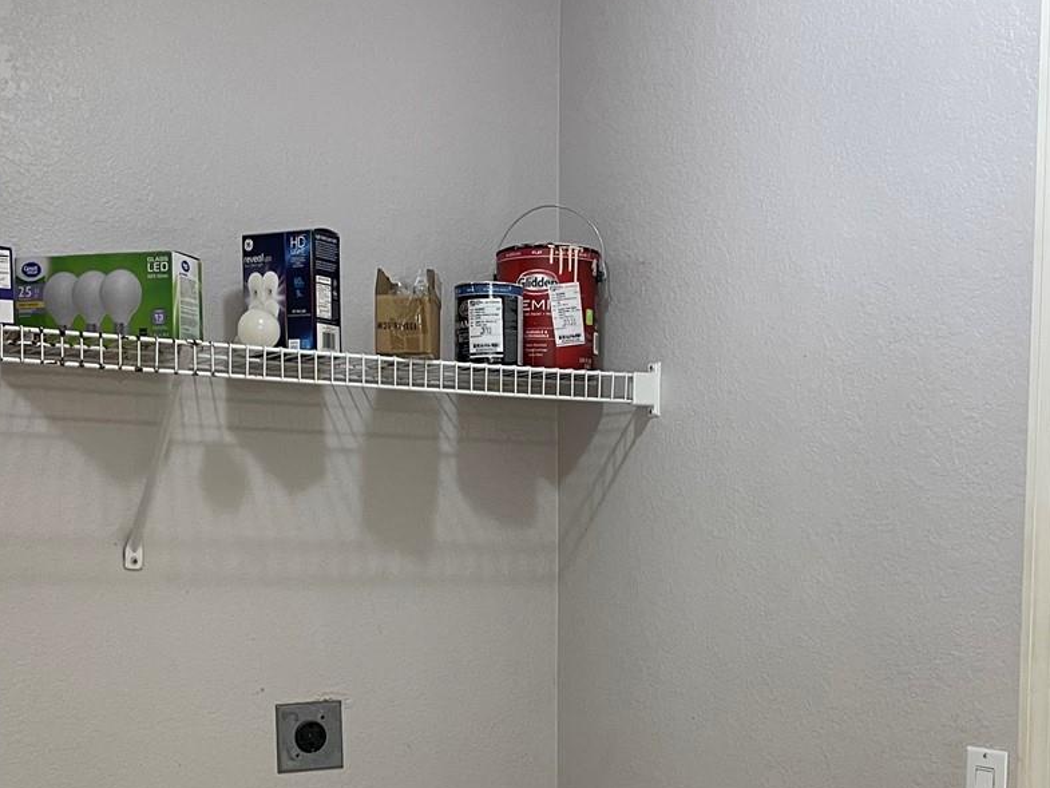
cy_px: 700
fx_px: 1608
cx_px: 523
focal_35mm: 53
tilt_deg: -5.6
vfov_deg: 26.7
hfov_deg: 36.2
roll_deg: +0.0
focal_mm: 4.2
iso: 100
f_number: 1.6
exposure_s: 1/60
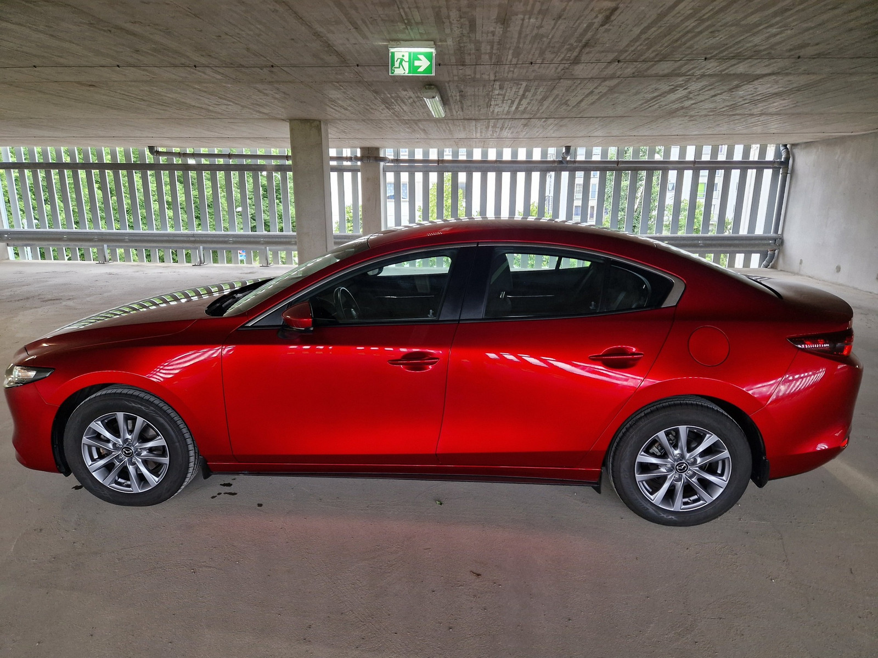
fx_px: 583
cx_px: 439
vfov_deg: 58.9
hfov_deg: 73.9
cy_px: 329
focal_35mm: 23
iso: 250
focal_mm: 5.4
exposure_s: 1/100
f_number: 1.8
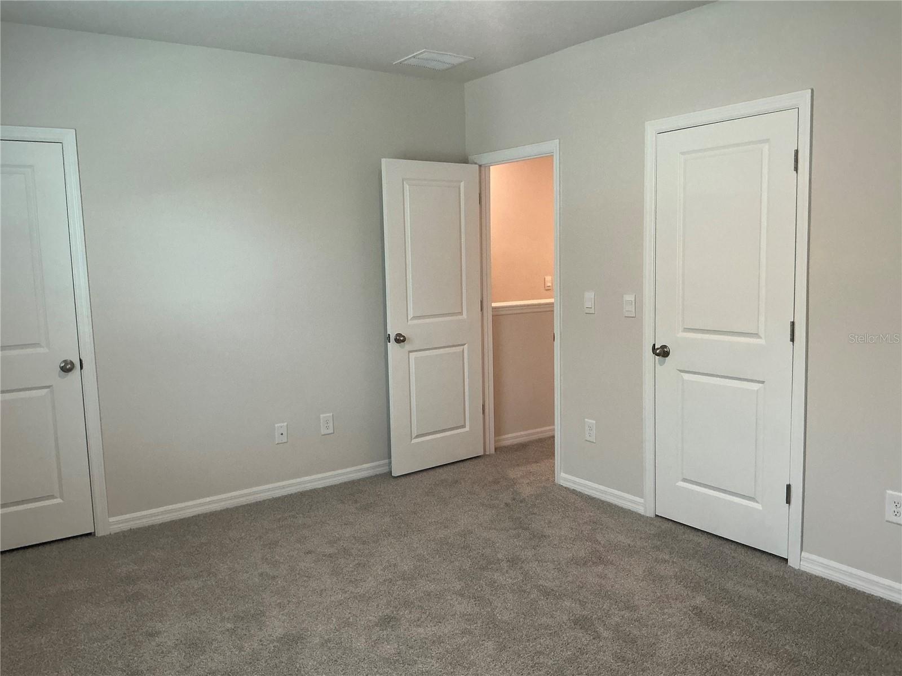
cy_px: 338
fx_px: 730
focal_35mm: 28
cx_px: 451
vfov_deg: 49.7
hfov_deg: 63.4
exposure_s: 1/60
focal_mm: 3
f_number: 1.8
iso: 125
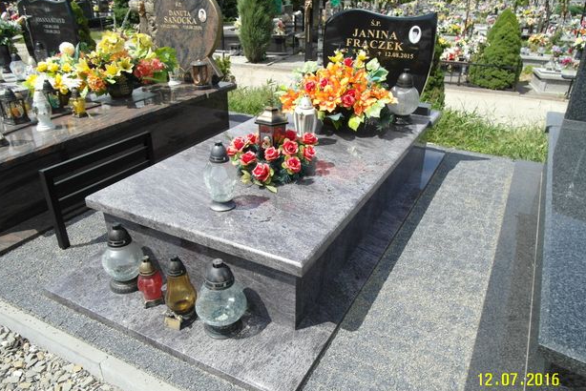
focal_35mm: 26
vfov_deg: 49.6
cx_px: 297
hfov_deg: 69.4
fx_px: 423
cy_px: 199
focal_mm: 5.2
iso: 80
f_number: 2.8
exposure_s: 1/1500
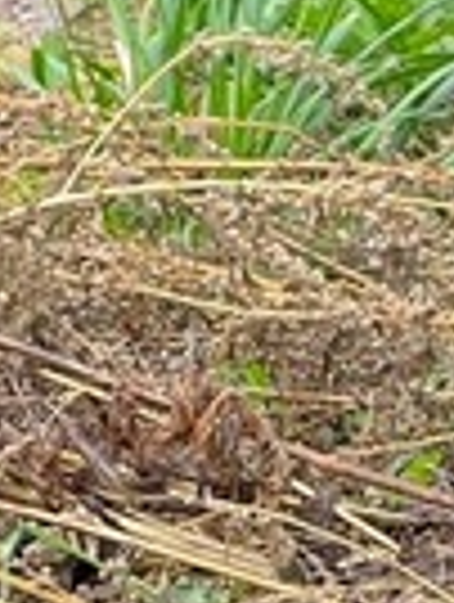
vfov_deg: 4.2
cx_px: 1398
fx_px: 7984
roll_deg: +2.7
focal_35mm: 458
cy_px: 1341
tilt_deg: -33.0
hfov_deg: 3.2
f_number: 2.8
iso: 40
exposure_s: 1/99
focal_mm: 9
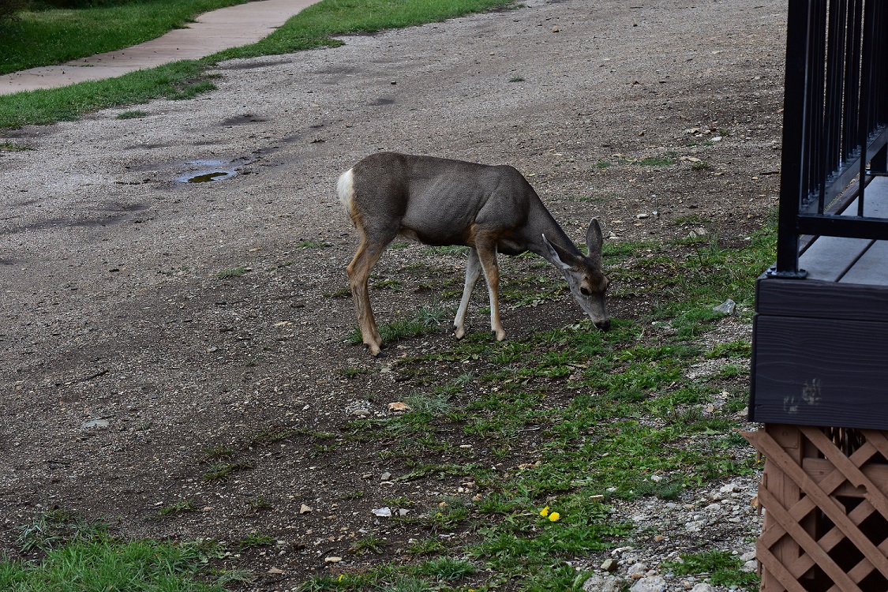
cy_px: 296
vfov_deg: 9.9
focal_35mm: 138
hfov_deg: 14.9
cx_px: 444
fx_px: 3404
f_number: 11
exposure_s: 1/100
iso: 200
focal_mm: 92
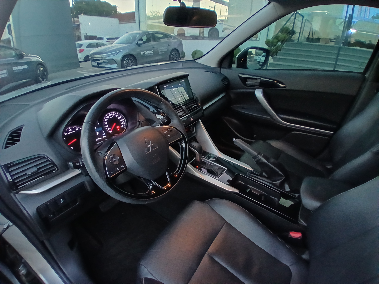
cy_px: 142
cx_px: 190
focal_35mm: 17
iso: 320
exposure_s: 1/30
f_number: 2.2
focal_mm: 1.4
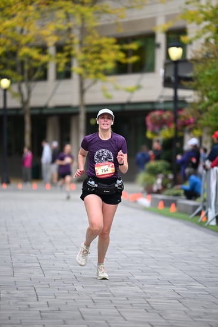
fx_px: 1815
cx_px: 109
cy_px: 164
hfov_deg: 6.9
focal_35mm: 200
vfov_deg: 10.3
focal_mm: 200
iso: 640
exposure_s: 1/2000
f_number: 2.8
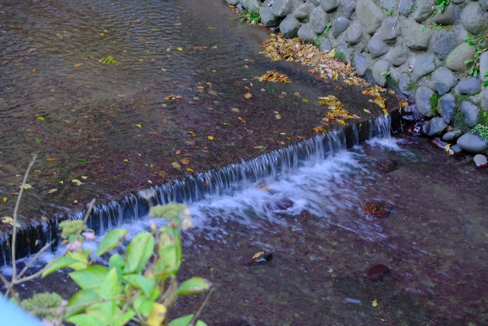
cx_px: 244
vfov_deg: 19.5
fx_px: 949
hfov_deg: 28.8
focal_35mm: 70
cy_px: 163
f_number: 4.7
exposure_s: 1/10
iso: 3200
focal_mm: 46.6
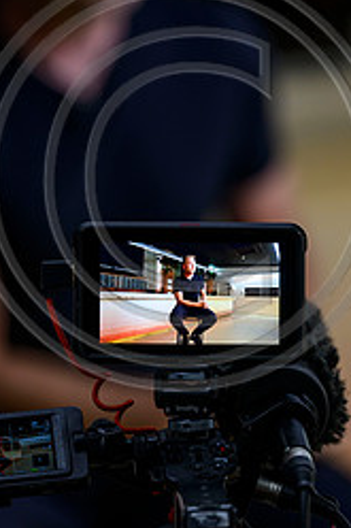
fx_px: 4115
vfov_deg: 7.3
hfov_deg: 4.9
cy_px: 175
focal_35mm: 281
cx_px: 179
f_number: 2.8
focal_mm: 155
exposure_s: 1/500
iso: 1000
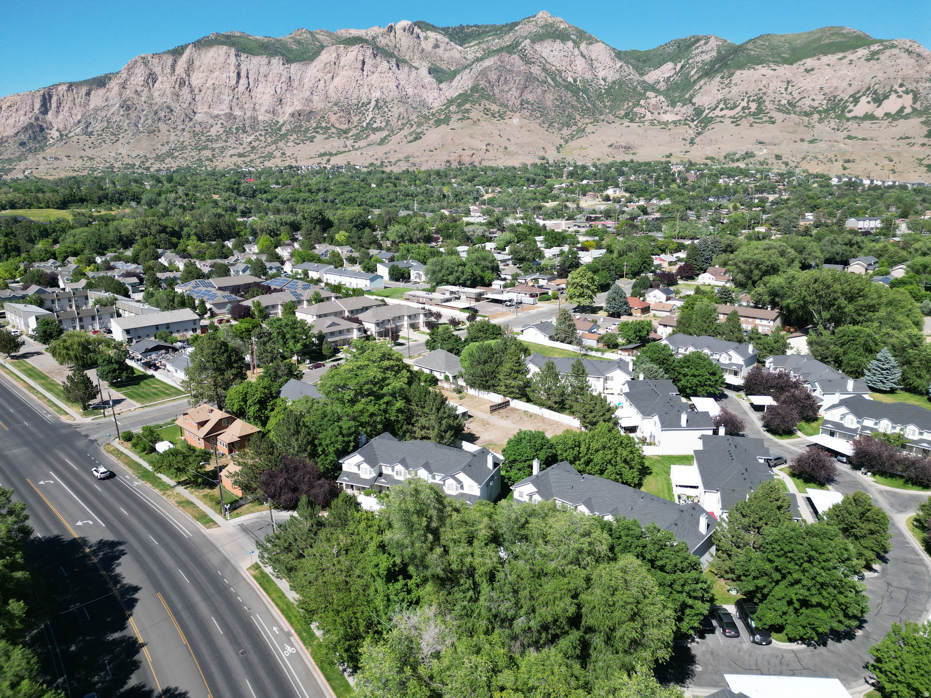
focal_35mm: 24
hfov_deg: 71.6
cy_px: 349
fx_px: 645
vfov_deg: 56.8
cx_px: 466
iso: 200
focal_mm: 6.72
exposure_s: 1/3000
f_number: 1.7
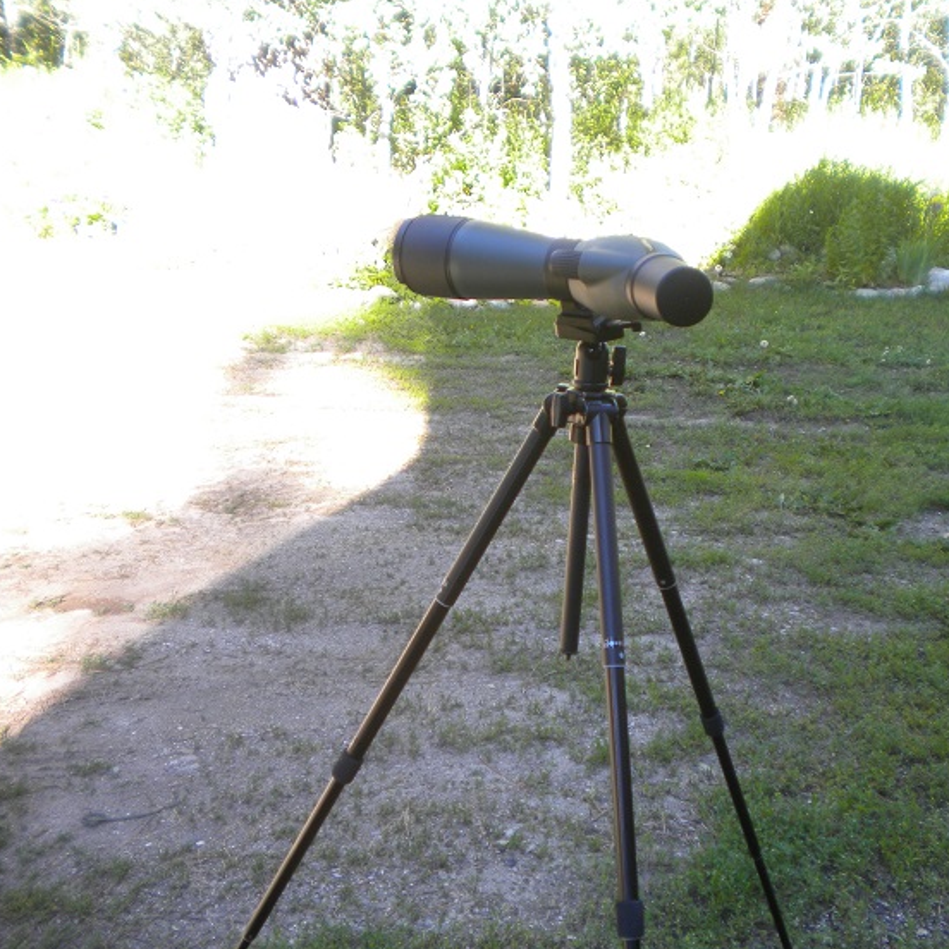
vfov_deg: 40.0
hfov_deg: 39.9
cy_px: 478
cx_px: 564
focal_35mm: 42
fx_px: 1303
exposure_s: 1/75
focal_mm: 6.3
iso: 80
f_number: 3.1
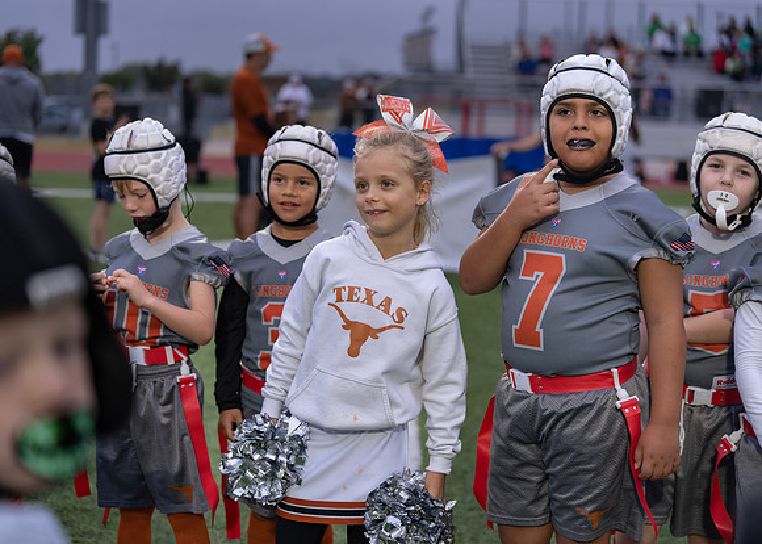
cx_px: 381
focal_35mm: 73
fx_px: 1587
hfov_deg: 27.0
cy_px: 272
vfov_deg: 19.4
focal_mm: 70
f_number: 2.8
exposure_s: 1/320
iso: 500
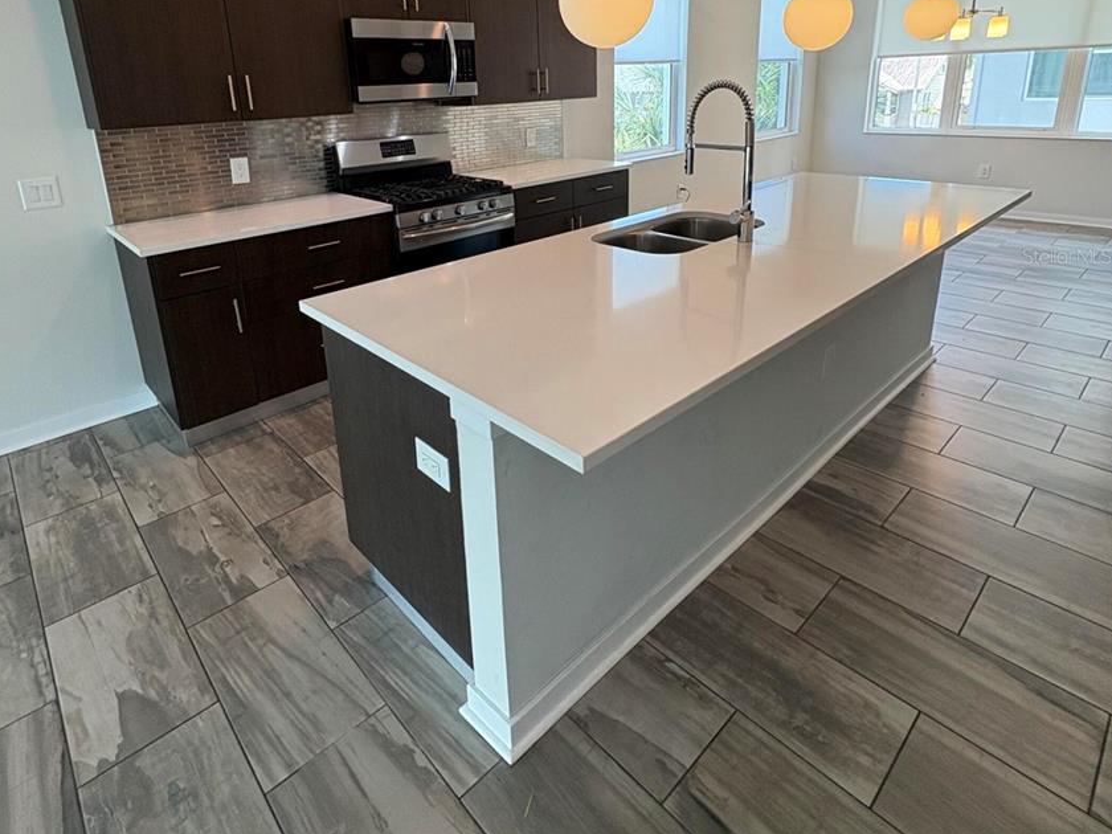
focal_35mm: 20
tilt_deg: -16.1
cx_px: 520
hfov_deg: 81.6
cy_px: 255
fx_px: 642
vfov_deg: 63.7
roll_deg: +0.7
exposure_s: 1/120
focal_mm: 2.22
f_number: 2.2
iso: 160
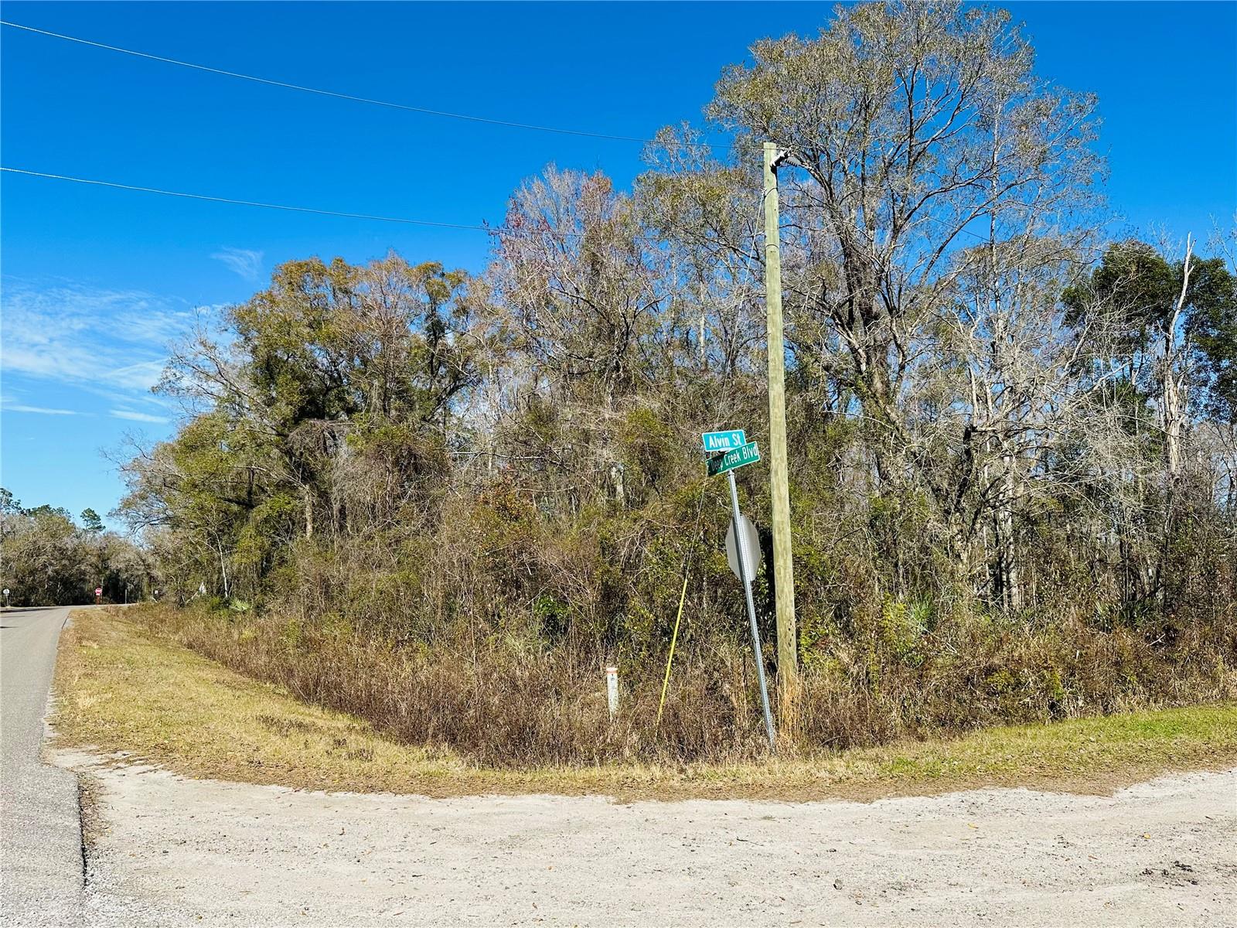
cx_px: 618
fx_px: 858
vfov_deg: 56.8
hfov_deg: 71.6
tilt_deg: +9.6
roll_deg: +0.8
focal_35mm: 24
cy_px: 464
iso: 80
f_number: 1.78
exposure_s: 1/4184
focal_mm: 6.86
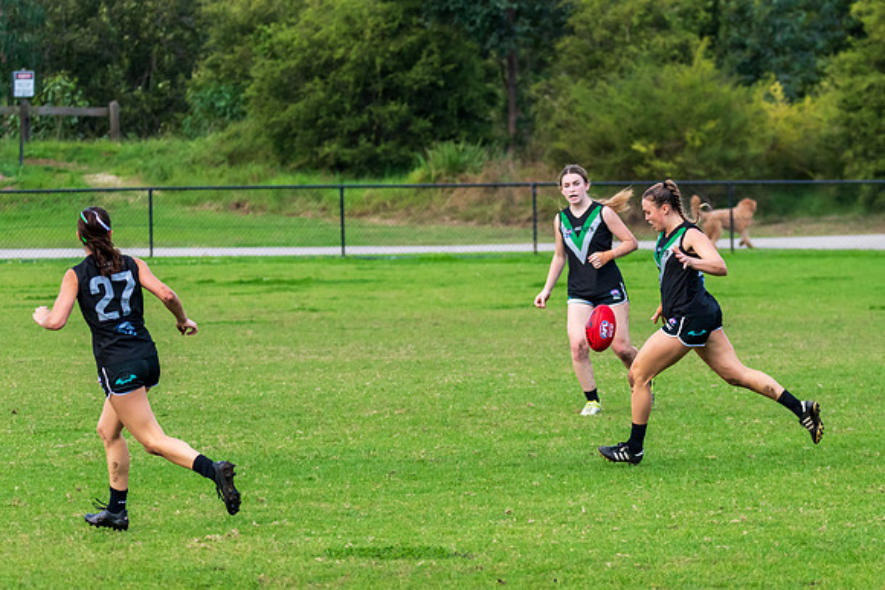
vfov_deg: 4.4
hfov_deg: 6.6
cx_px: 655
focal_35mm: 313
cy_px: 293
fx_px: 7708
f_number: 5.3
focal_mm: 200
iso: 900
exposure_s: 1/1250
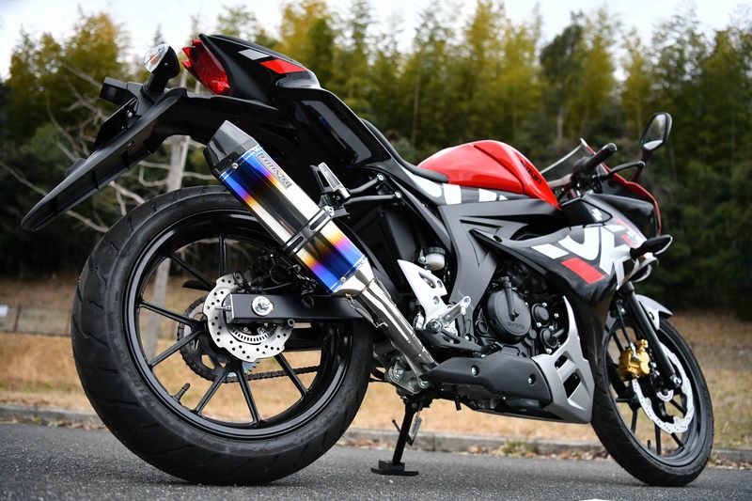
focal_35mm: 31
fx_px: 647
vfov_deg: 42.3
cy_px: 250
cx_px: 376
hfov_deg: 60.3
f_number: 2.8
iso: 3200
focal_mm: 31
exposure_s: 1/8000
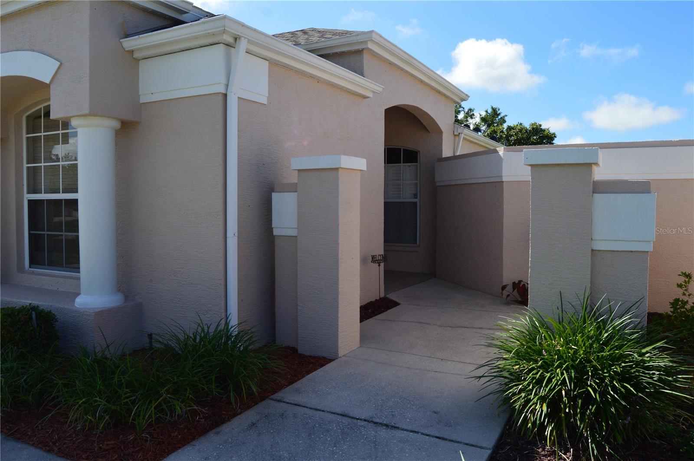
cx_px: 347
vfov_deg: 47.8
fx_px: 520
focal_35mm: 27
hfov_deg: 67.4
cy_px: 230
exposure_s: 1/400
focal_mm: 18
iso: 400
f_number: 11
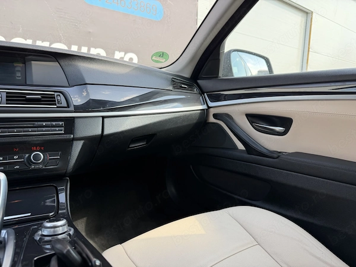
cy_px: 134
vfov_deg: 56.8
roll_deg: -0.9
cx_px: 178
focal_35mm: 24
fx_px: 247
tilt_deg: -9.6
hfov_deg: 71.6
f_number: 1.78
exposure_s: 1/200
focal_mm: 6.76
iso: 64
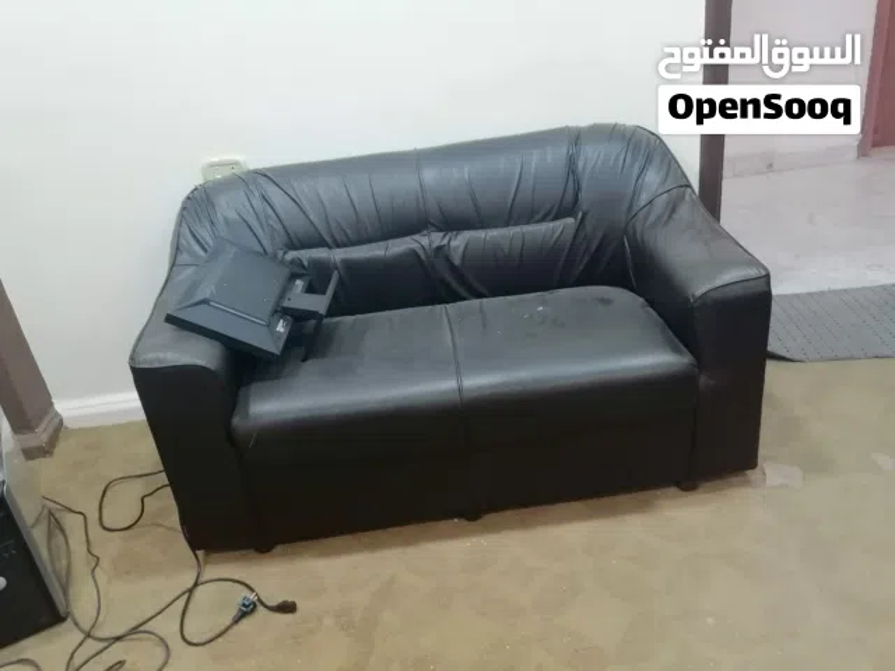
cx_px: 448
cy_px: 336
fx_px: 776
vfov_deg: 46.8
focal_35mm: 30
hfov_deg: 60.0
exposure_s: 1/25
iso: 320
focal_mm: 5.3
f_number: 1.8
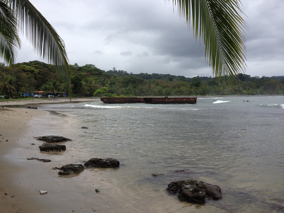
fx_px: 287
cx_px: 142
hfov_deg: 52.6
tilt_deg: -5.6
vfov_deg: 40.7
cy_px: 106
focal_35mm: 35
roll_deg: +0.4
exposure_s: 1/1255
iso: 50
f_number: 2.4
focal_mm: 4.28
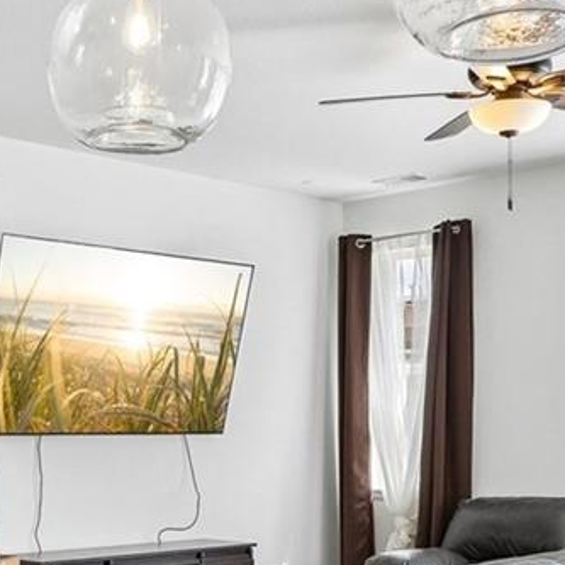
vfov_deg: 27.3
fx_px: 1145
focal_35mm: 62
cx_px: 88
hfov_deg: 27.0
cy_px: 431
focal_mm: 10
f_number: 8
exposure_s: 1/40
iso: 800
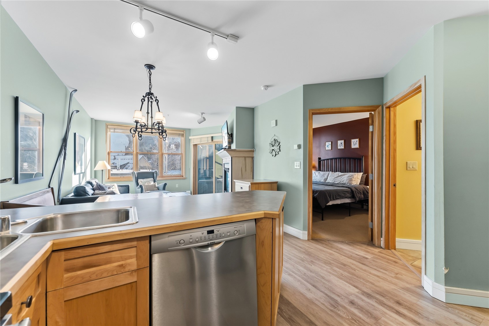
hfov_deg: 104.2
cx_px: 244
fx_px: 190
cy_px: 163
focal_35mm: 14
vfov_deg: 81.3
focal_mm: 14
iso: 640
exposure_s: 1/160
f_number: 6.3
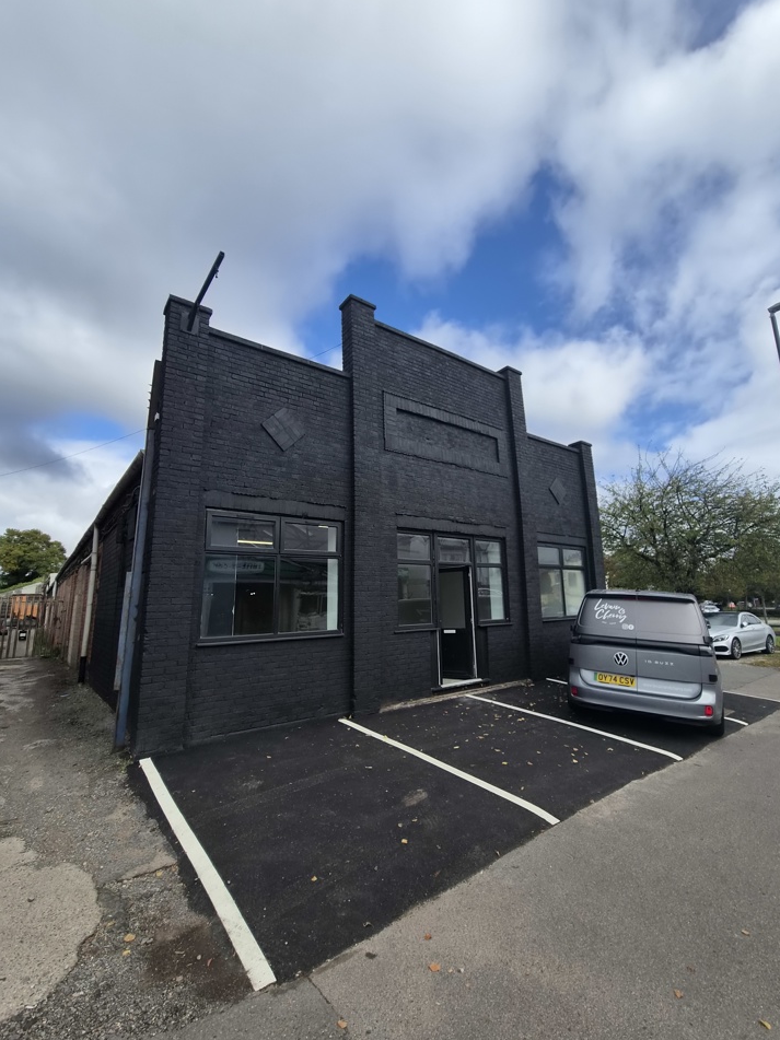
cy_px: 522
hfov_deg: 85.6
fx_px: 421
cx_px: 414
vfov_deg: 102.1
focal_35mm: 14
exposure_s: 1/2968
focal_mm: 2.2
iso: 100
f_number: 2.2
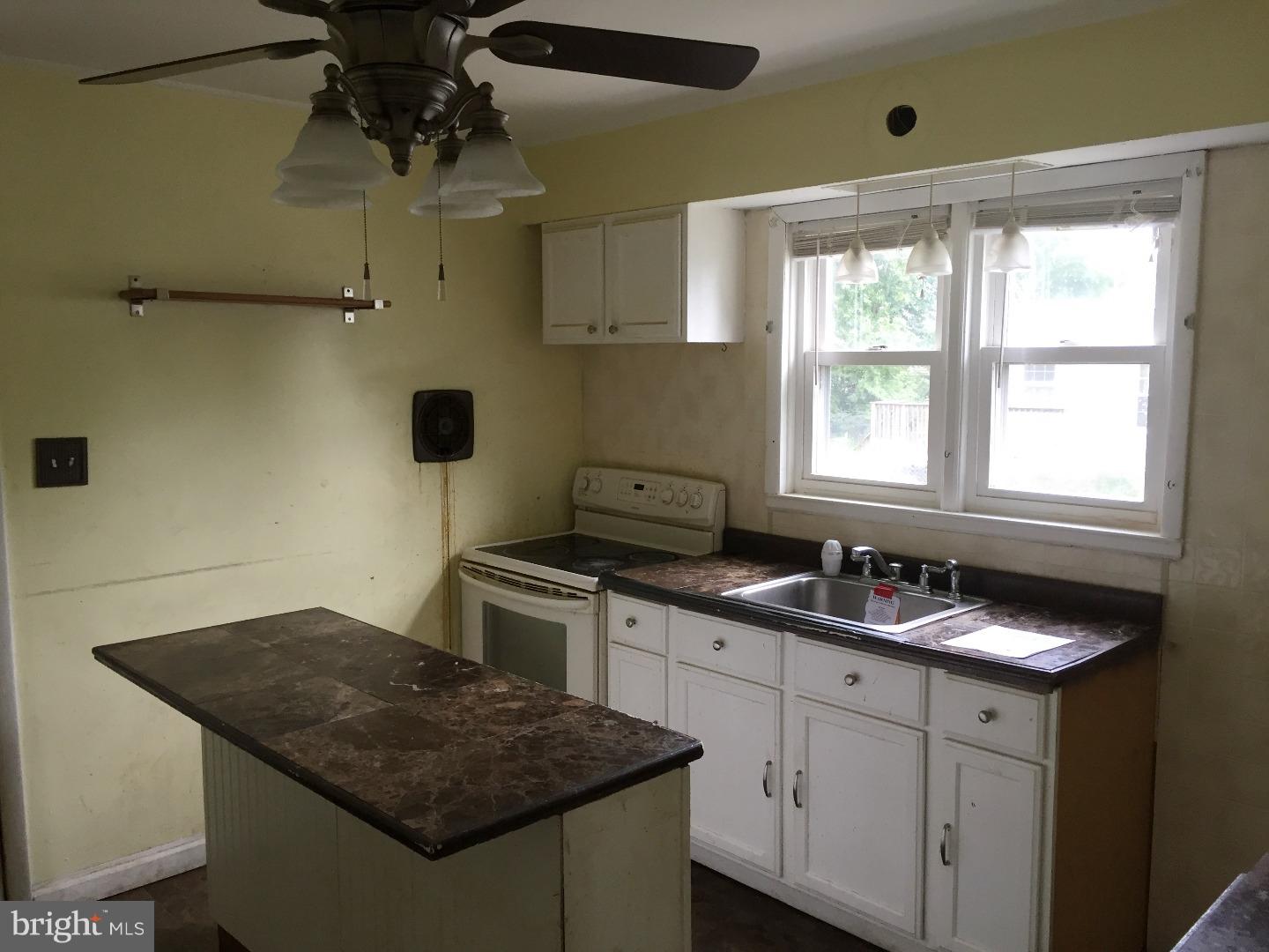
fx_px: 1063
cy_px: 476
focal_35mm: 29
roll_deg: -0.4
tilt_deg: -6.3
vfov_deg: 48.2
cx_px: 634
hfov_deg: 61.7
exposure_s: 1/30
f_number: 2.2
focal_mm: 4.15
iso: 32
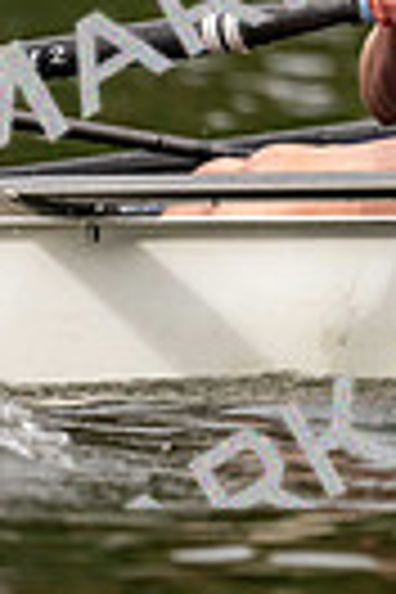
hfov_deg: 0.8
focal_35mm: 1757
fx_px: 28988
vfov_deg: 1.2
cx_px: 540
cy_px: -263
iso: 800
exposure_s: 1/2500
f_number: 4.5
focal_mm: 400
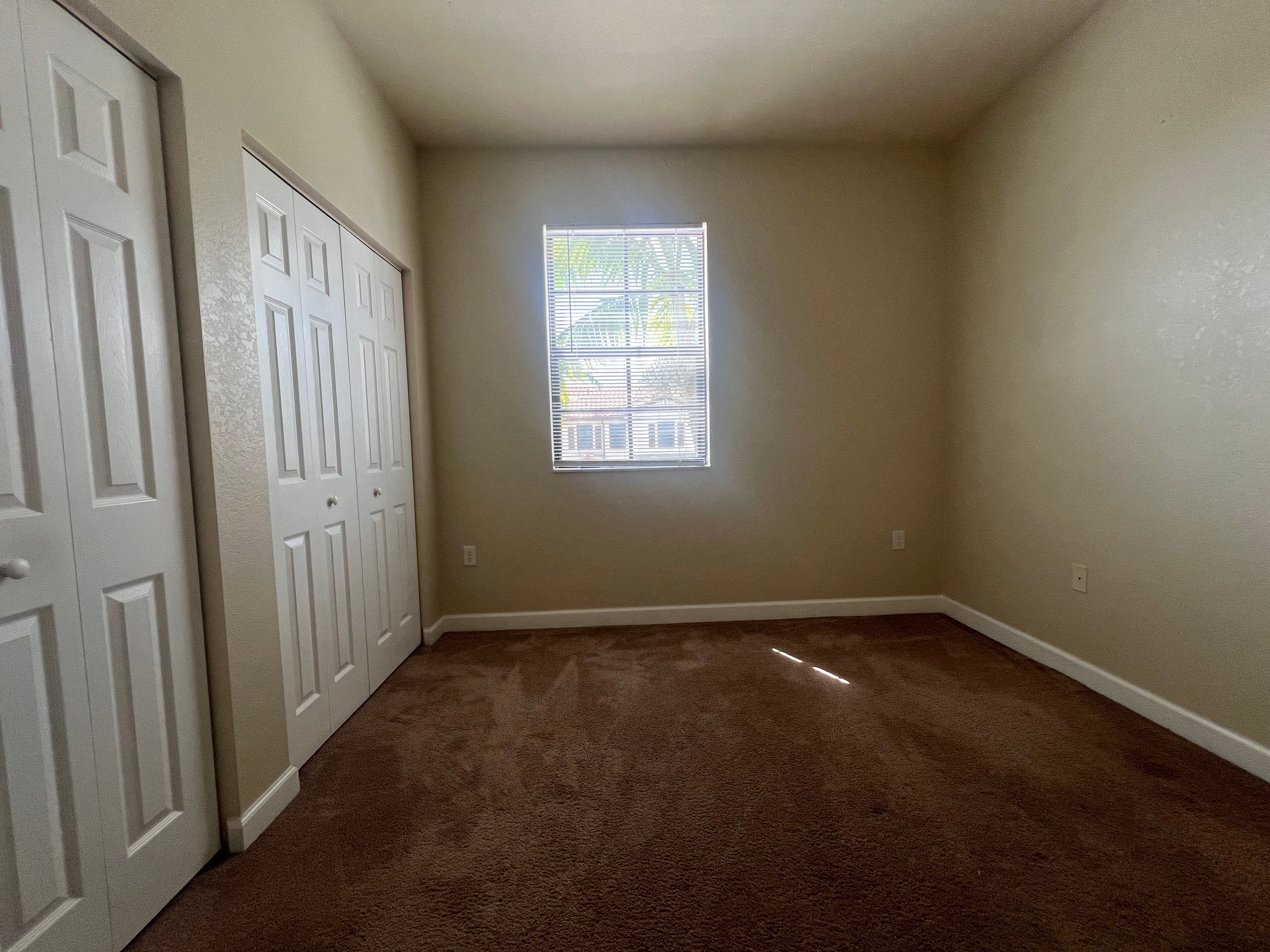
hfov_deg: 106.2
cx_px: 635
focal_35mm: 13
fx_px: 477
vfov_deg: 89.9
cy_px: 476
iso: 100
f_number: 1.8
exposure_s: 1/99
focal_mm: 1.57
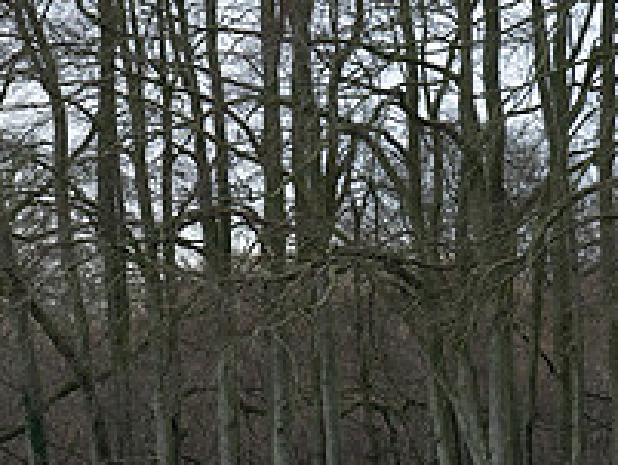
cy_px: 420
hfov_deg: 2.4
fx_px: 14845
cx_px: 129
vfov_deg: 1.8
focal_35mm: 831
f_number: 2.8
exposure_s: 1/2000
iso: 800
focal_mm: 200
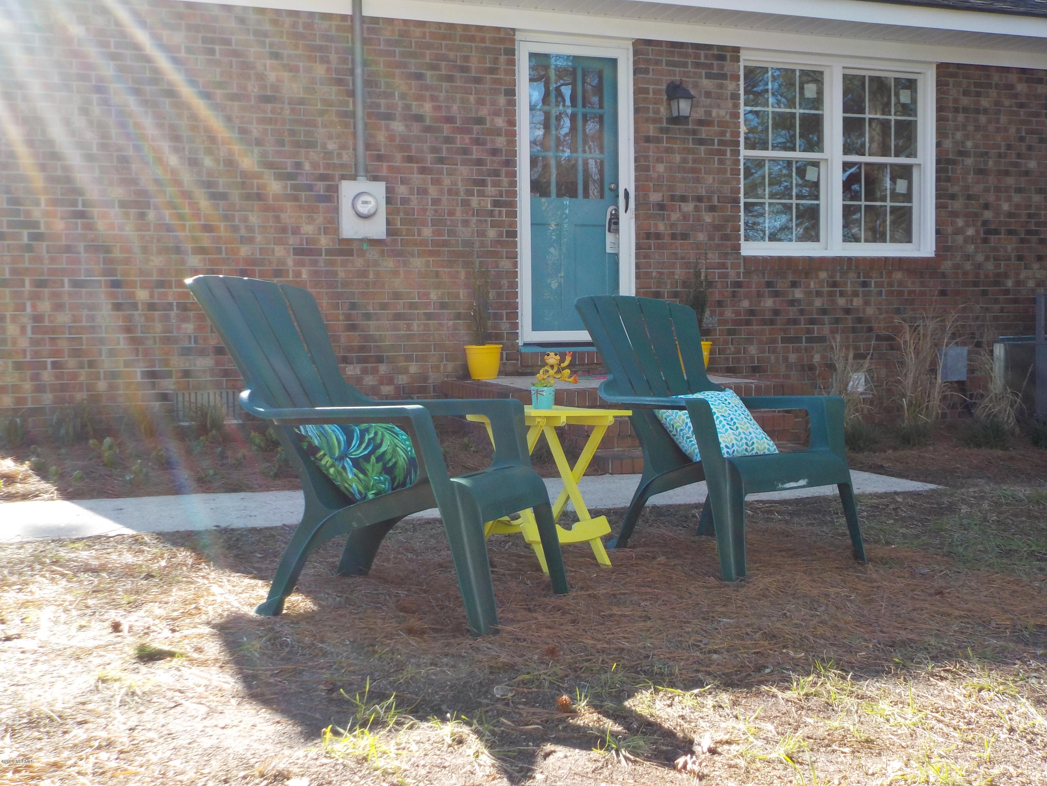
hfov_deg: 49.0
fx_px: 1149
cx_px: 524
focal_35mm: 38
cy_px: 393
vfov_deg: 37.7
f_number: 3.7
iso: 125
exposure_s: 1/160
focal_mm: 5.2
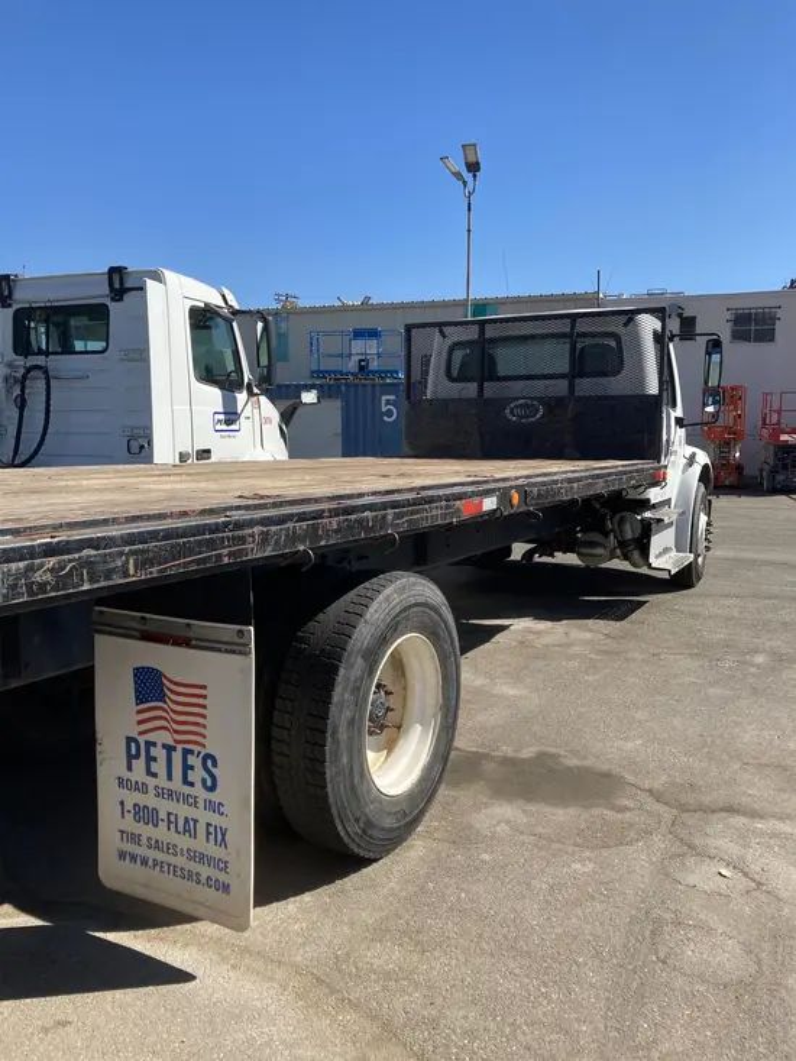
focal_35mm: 28
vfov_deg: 63.4
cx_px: 398
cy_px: 530
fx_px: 858
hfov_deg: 49.8
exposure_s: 1/1517
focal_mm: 3.99
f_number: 1.8
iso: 20
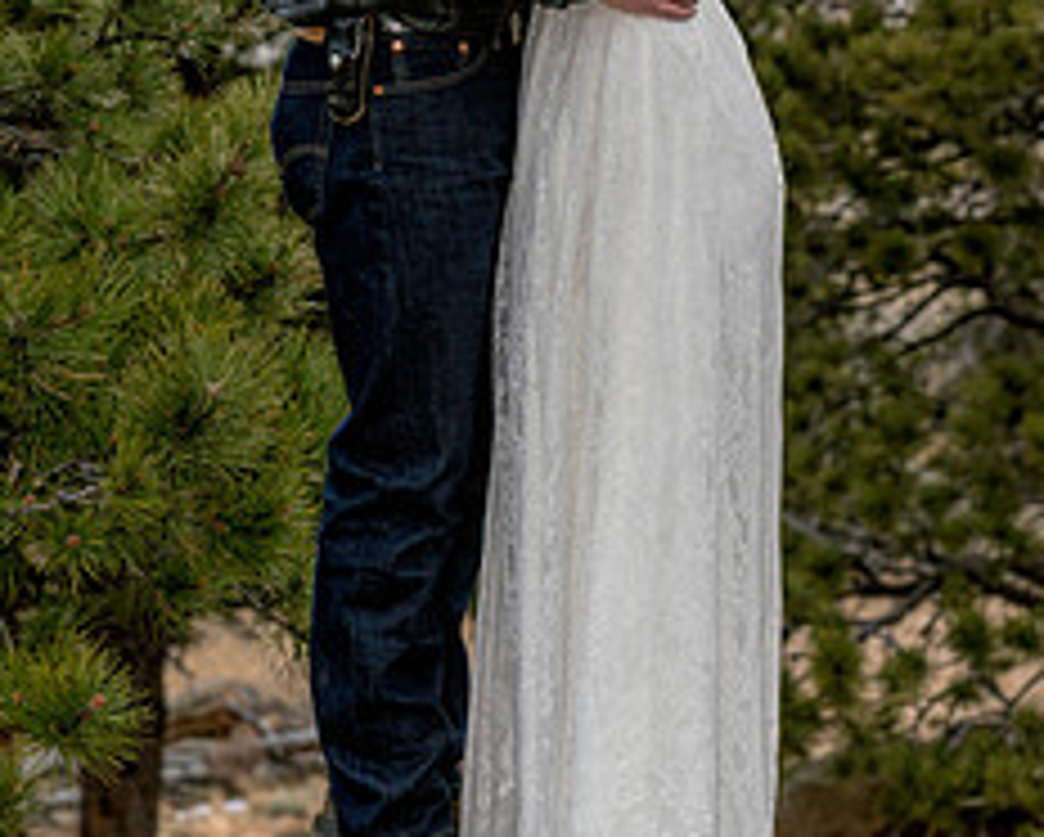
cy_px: 86
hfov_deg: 17.6
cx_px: 567
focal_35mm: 109
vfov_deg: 14.0
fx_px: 3371
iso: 200
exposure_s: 1/500
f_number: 4.5
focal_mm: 60
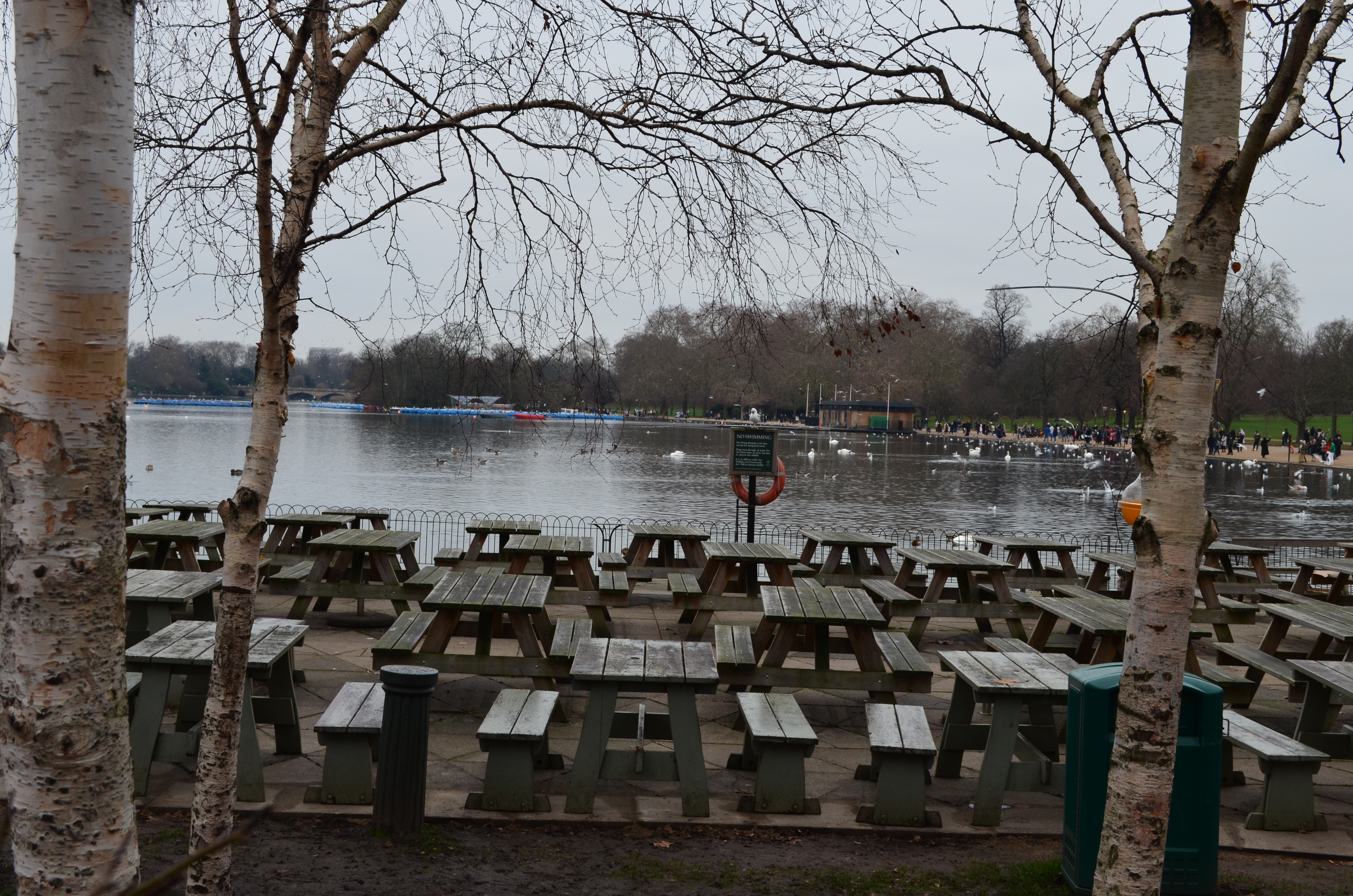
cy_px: 448
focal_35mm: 48
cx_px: 676
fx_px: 1800
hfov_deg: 41.2
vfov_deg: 28.0
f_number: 10
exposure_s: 1/50
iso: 400
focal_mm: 32
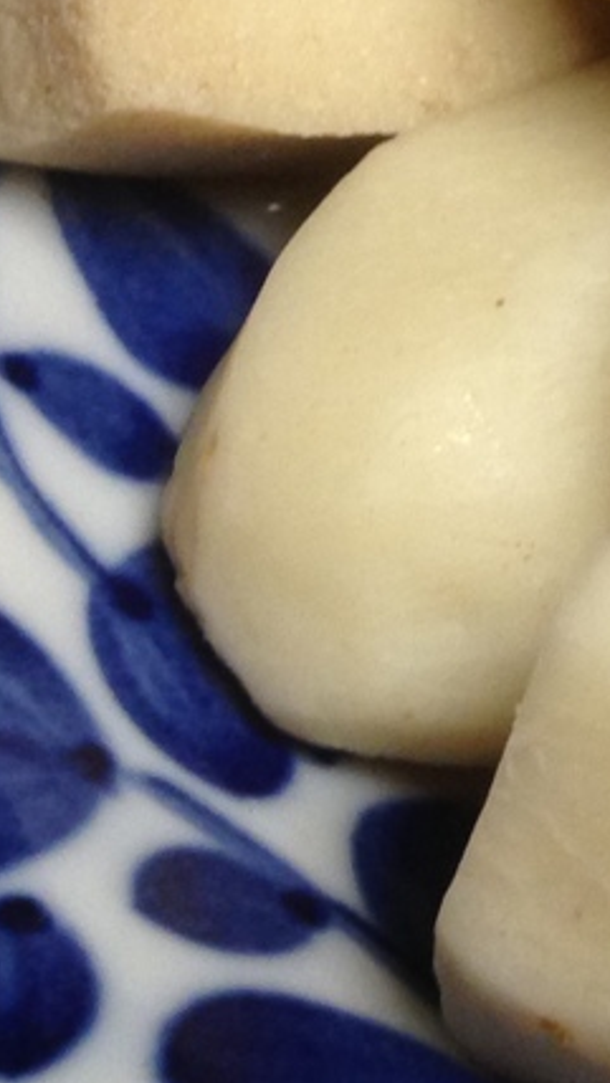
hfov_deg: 9.1
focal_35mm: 121
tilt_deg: -57.5
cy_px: 0
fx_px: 3477
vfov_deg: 17.3
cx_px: 1428
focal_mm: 4.12
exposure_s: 1/20
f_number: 2.4
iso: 80
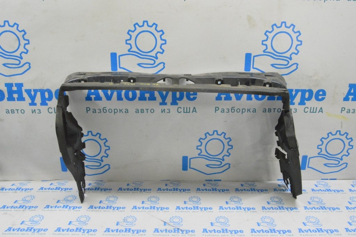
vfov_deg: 43.5
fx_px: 296
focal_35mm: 30
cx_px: 178
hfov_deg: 62.0
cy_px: 118
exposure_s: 1/20
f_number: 20
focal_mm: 20
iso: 6400
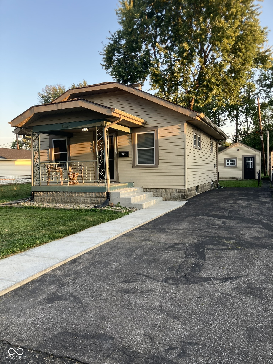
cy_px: 182
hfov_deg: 49.7
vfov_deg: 63.4
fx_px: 294
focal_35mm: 28
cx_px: 136
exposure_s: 1/120
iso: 25
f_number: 1.8
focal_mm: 3.99
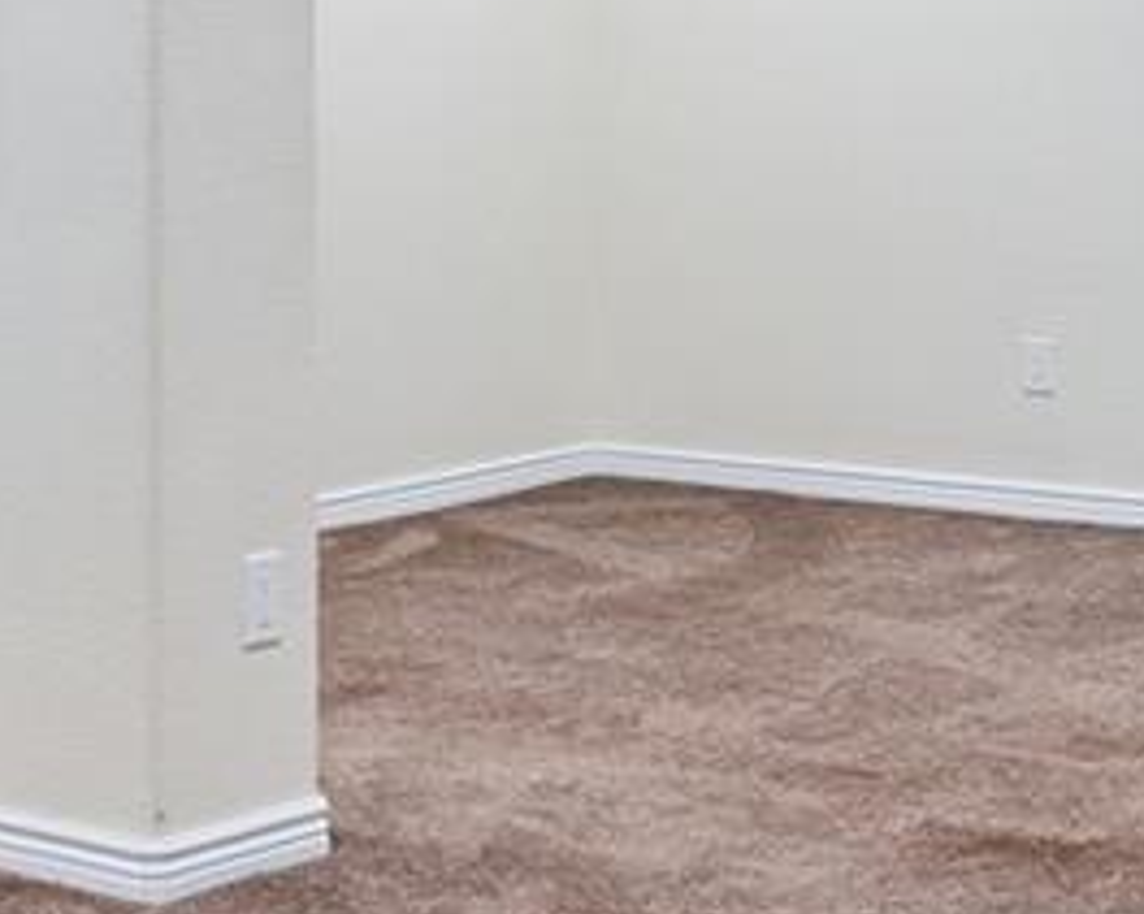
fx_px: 3118
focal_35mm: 92
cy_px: 91
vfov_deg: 16.5
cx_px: 130
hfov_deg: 20.4
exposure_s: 1/4
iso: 250
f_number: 8
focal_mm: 10.8
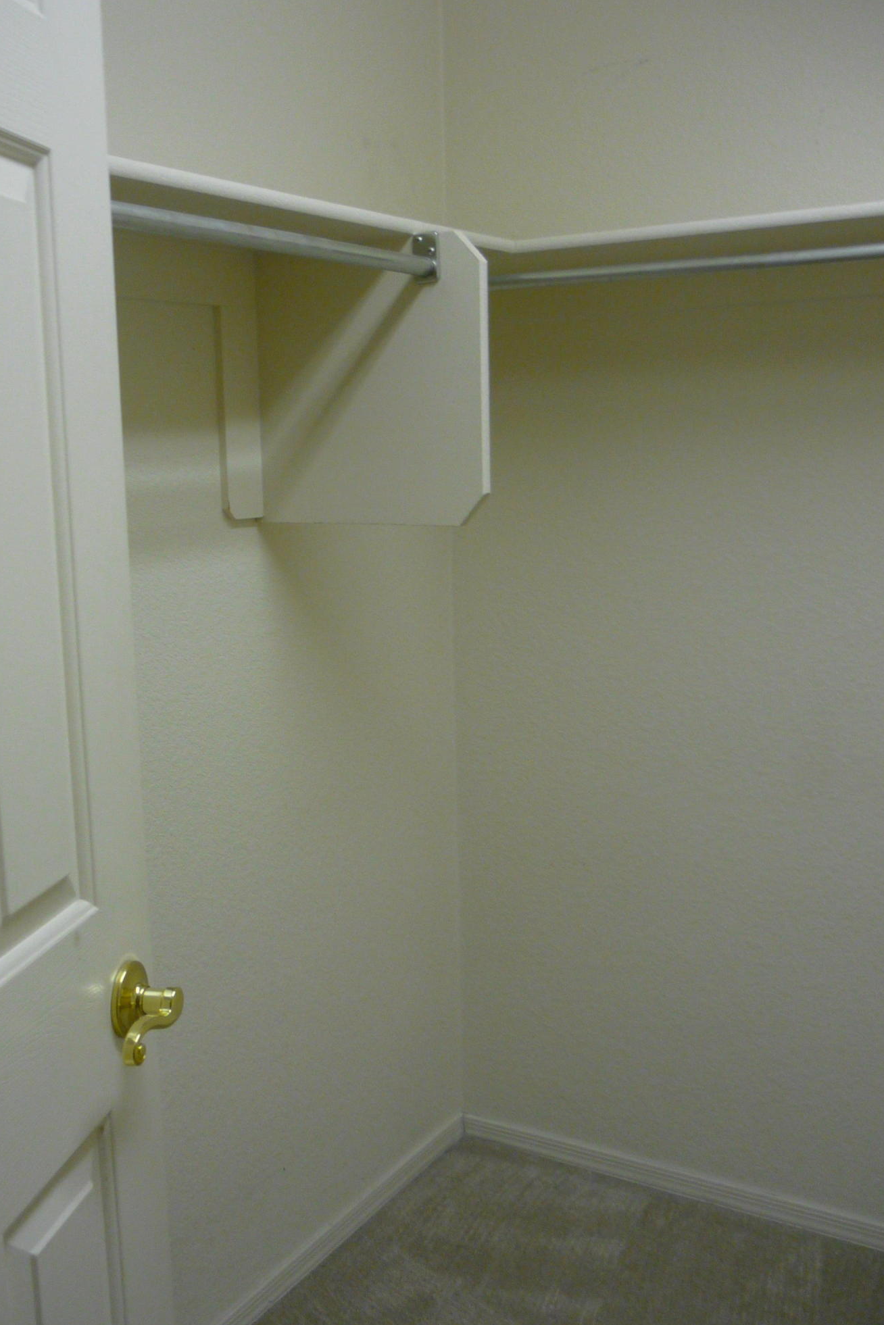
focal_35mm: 35
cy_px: 670
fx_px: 1289
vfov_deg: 54.4
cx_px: 402
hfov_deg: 37.8
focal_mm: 5.5
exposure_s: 1/30
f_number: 2.8
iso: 160
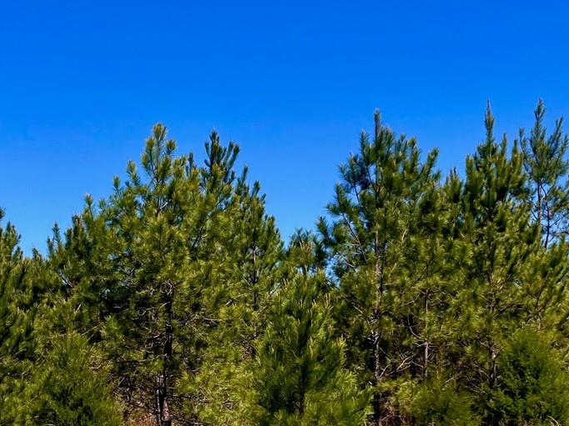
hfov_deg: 31.6
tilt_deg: -0.8
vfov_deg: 23.5
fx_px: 1002
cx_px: 239
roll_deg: +3.0
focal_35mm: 61
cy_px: 360
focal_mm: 5.1
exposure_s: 1/2571
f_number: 1.6
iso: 50
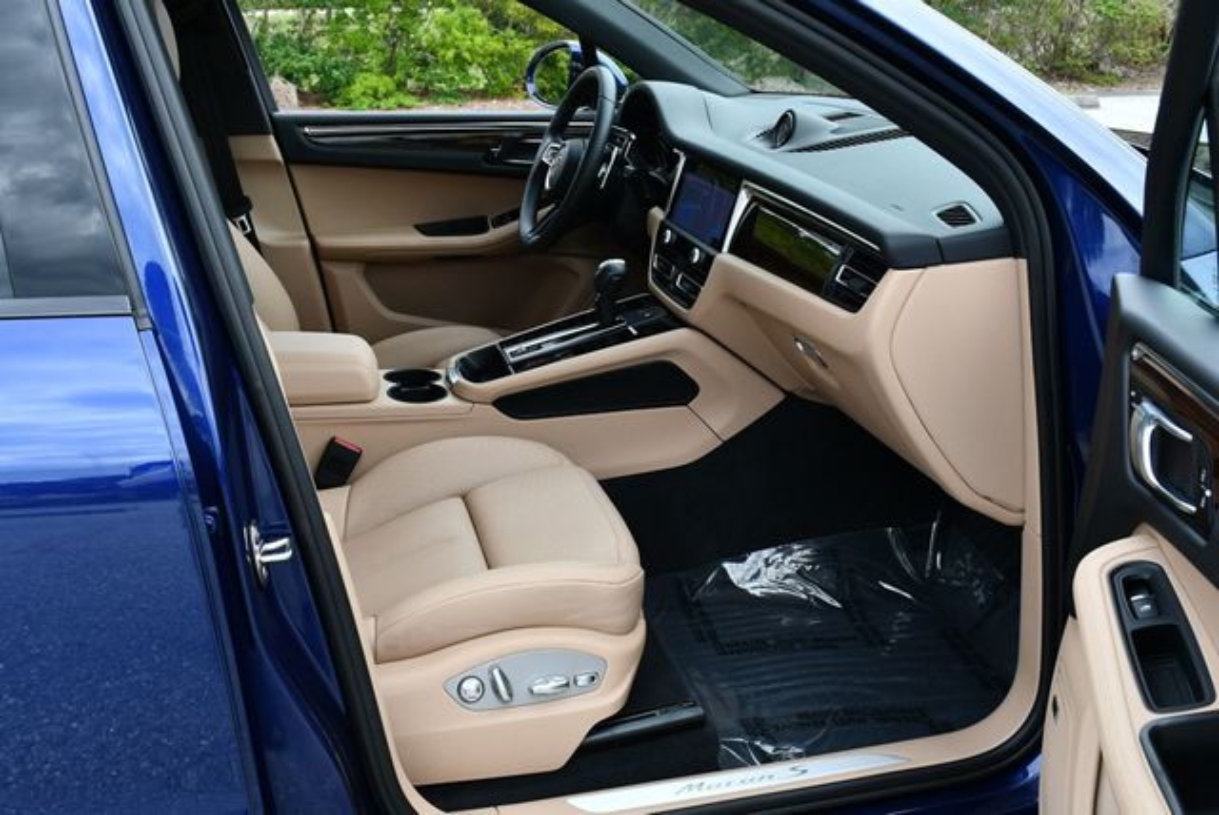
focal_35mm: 36
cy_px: 408
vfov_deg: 36.9
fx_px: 1220
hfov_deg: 53.1
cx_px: 610
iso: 320
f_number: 5.6
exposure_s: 1/250
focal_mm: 18
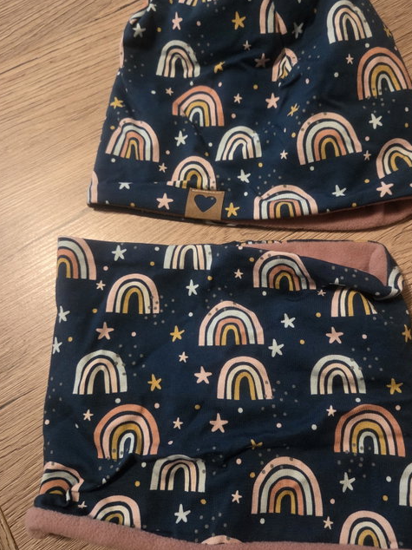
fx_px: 476
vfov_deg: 59.8
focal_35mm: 30
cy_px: 245
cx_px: 243
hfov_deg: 46.6
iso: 2000
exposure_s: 1/100
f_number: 1.8
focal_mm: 5.4
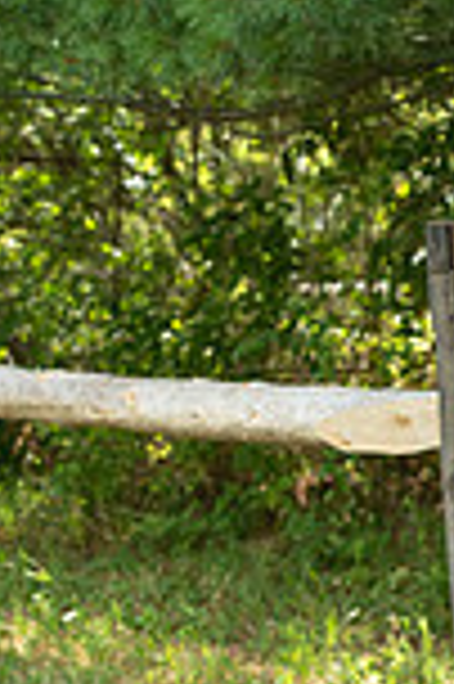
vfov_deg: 9.9
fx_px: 3924
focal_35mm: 207
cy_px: 423
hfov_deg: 6.6
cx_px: 557
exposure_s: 1/200
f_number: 6.3
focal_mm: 70
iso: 500
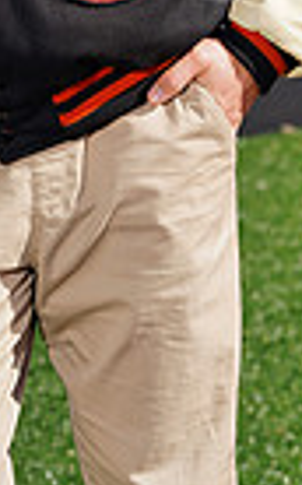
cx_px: -18
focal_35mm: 490
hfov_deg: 2.7
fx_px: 6466
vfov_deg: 4.3
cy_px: -285
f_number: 8
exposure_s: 1/200
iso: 100
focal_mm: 147
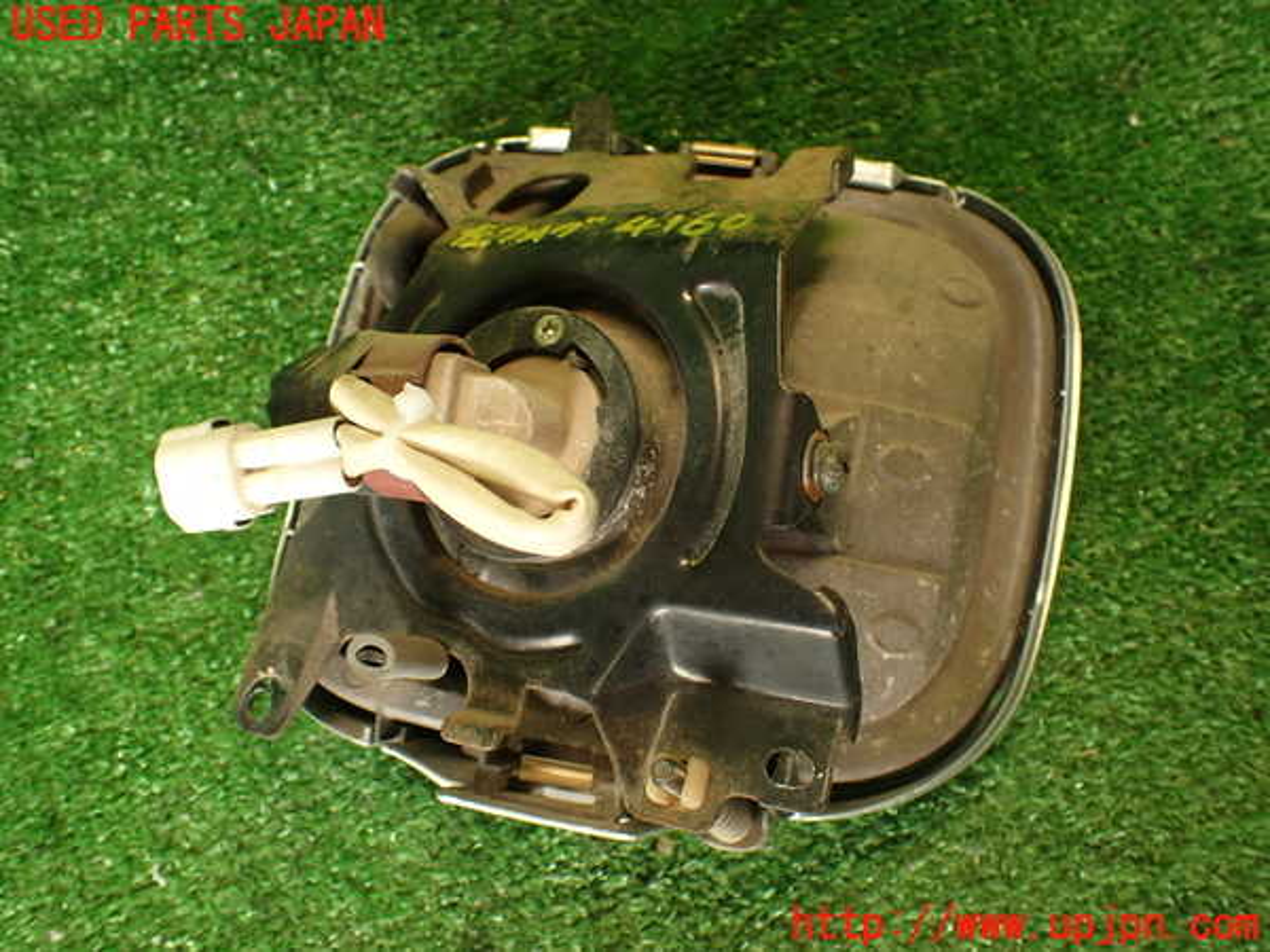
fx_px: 1101
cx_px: 635
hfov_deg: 60.0
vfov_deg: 46.8
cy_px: 476
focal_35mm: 30
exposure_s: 1/40
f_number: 2.3
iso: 200
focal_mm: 5.4
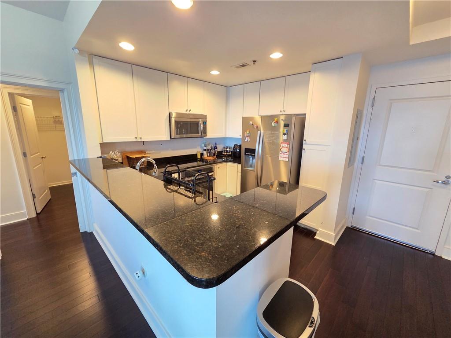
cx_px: 226
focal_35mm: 13
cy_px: 169
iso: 800
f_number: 2.2
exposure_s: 1/60
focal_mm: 2.2
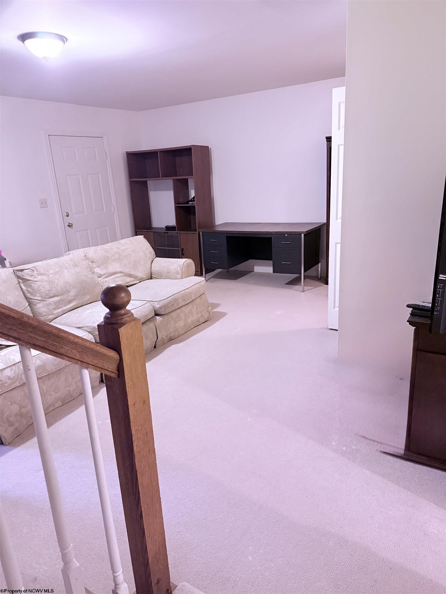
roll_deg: +4.2
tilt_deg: -15.8
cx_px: 223
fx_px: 412
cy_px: 297
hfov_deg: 56.8
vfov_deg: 71.6
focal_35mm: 24
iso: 800
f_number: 1.78
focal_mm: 6.76
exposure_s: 1/40
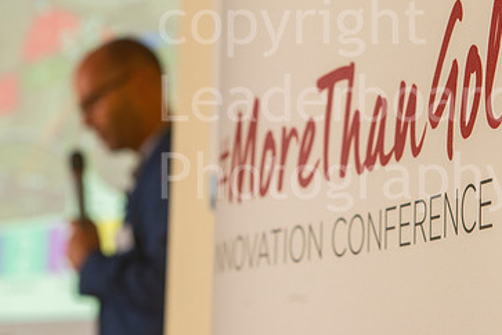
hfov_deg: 18.2
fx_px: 1562
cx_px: 340
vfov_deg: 12.2
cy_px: 111
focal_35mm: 112
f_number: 5.6
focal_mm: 70
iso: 2000
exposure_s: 1/125
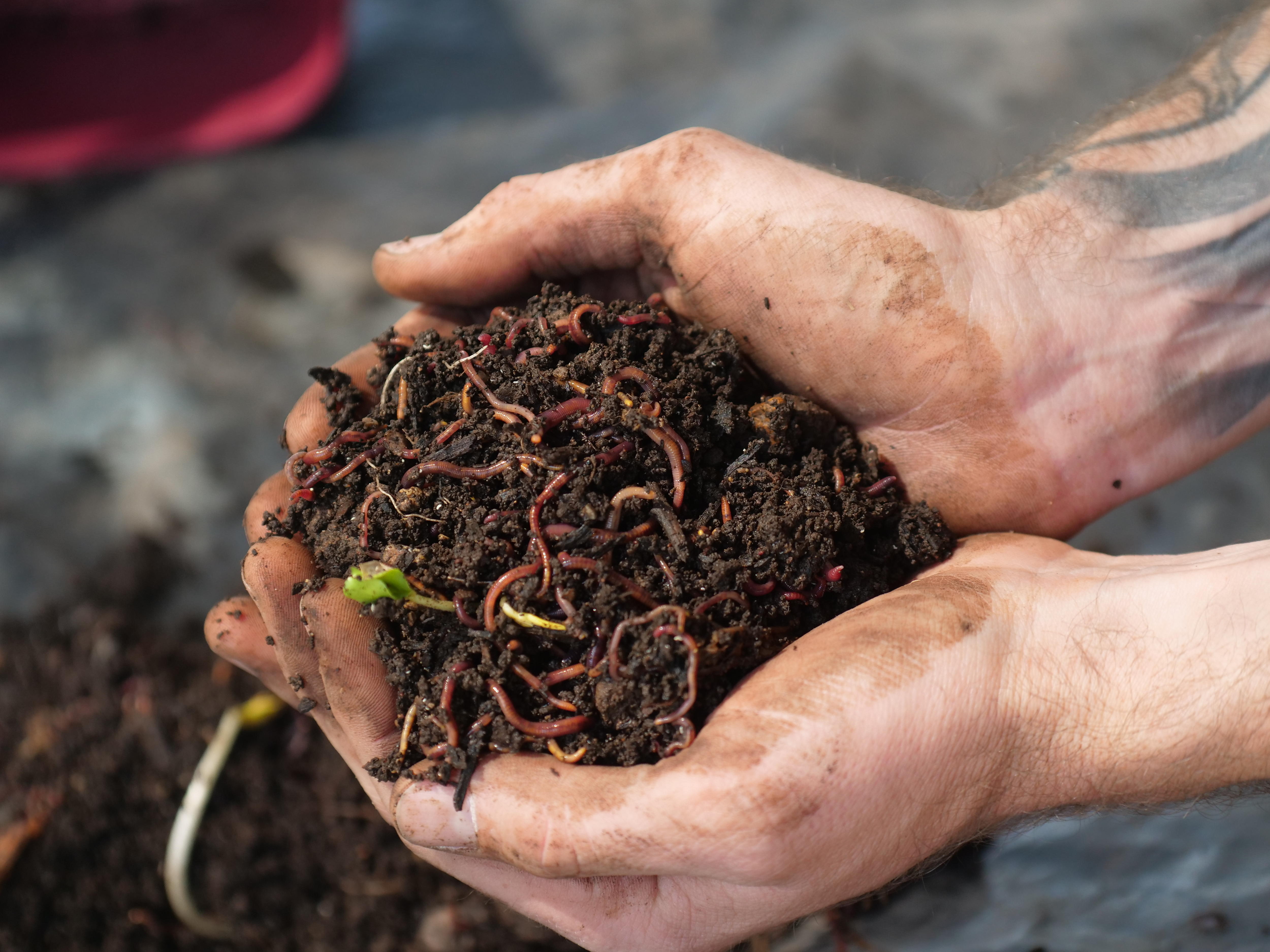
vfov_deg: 15.1
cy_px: 476
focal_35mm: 98
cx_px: 635
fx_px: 3595
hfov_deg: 20.0
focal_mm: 49
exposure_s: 1/125
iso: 400
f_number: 2.8
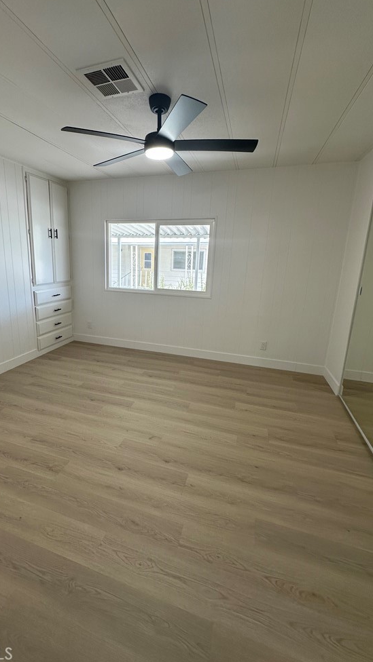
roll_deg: -2.4
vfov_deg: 99.3
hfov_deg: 66.6
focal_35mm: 16
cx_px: 156
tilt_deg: -12.1
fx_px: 281
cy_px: 316
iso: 80
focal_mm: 2.22
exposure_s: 1/120
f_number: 2.2
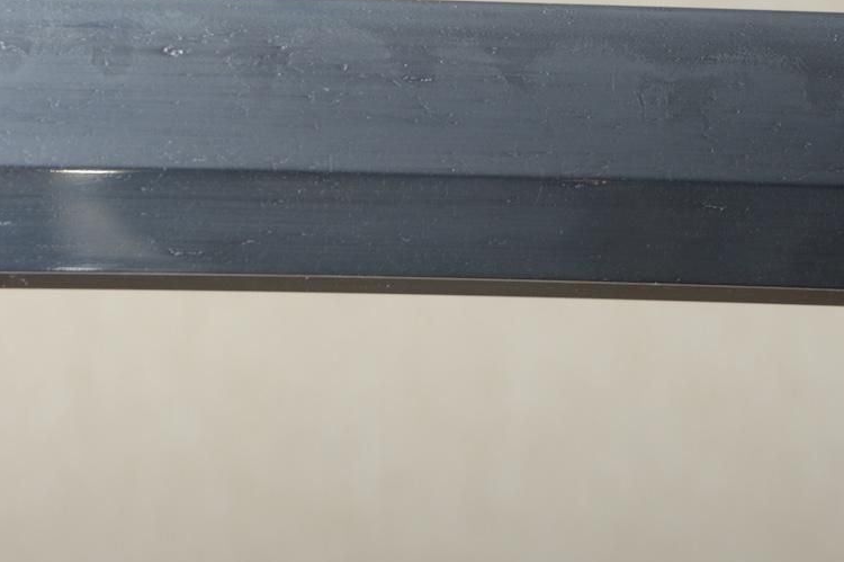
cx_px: 443
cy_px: 48
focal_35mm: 238
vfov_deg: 5.8
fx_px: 5574
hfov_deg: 8.7
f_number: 11
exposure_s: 1/1.6
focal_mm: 85
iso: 400
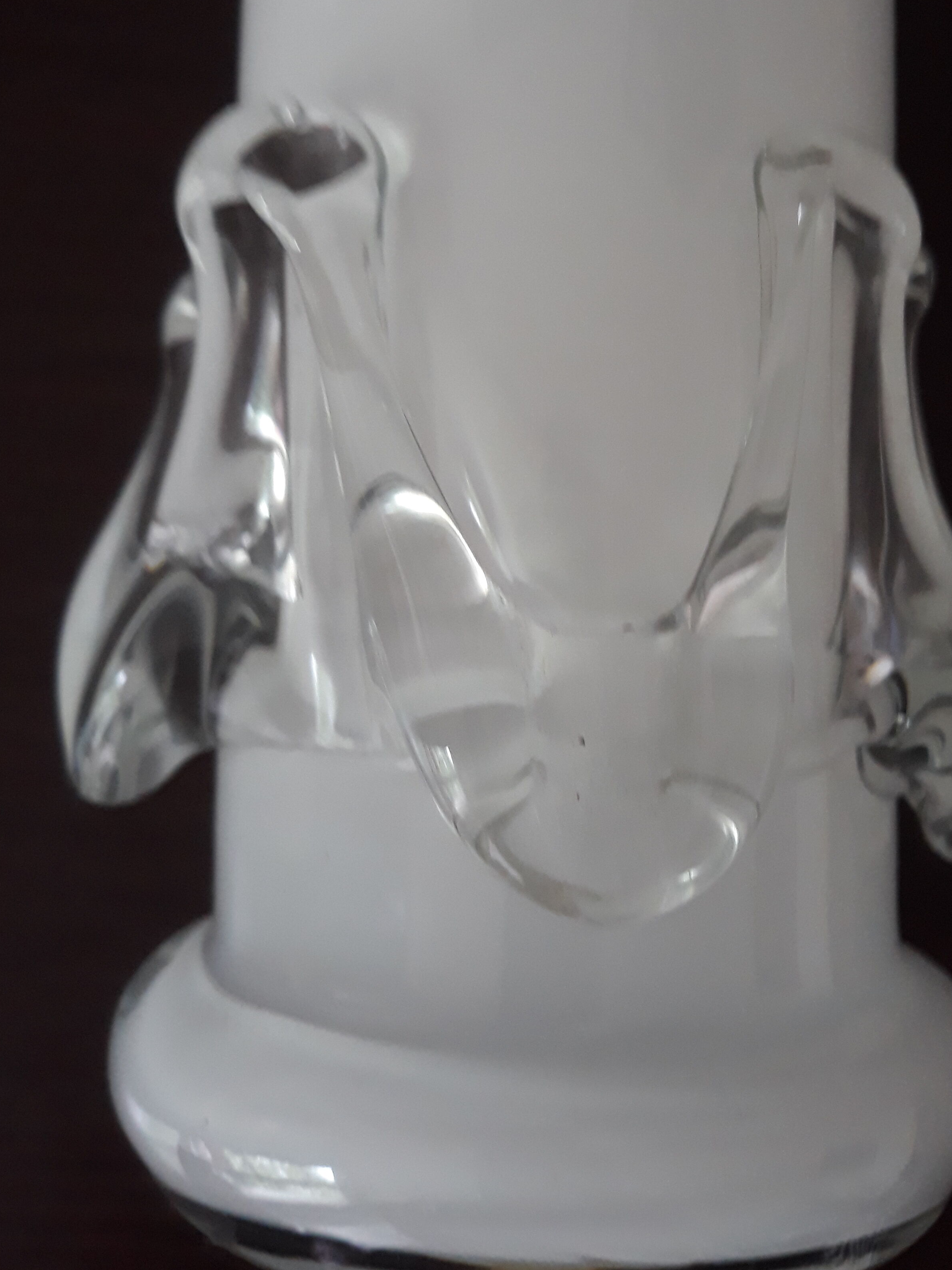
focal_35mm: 35
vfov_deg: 52.0
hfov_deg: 40.5
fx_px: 1283
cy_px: 464
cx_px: 580
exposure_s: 1/50
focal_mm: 3.71
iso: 250
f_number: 1.7
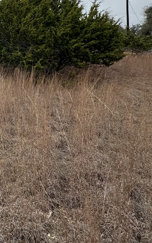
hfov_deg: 27.6
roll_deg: -0.5
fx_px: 265
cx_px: -36
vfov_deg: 46.3
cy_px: 44
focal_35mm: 40
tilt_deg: -0.4
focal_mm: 2.22
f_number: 2.2
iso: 50
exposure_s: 1/1299
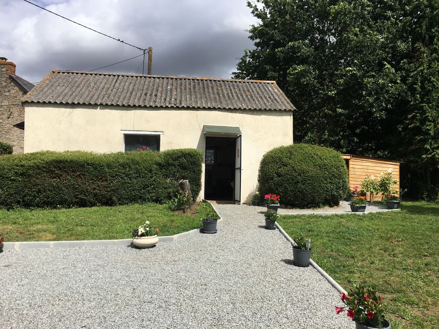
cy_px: 164
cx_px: 220
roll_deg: -0.6
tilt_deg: +3.7
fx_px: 368
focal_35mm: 29
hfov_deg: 61.7
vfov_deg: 48.2
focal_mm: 4.15
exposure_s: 1/2079
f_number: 2.2
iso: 25
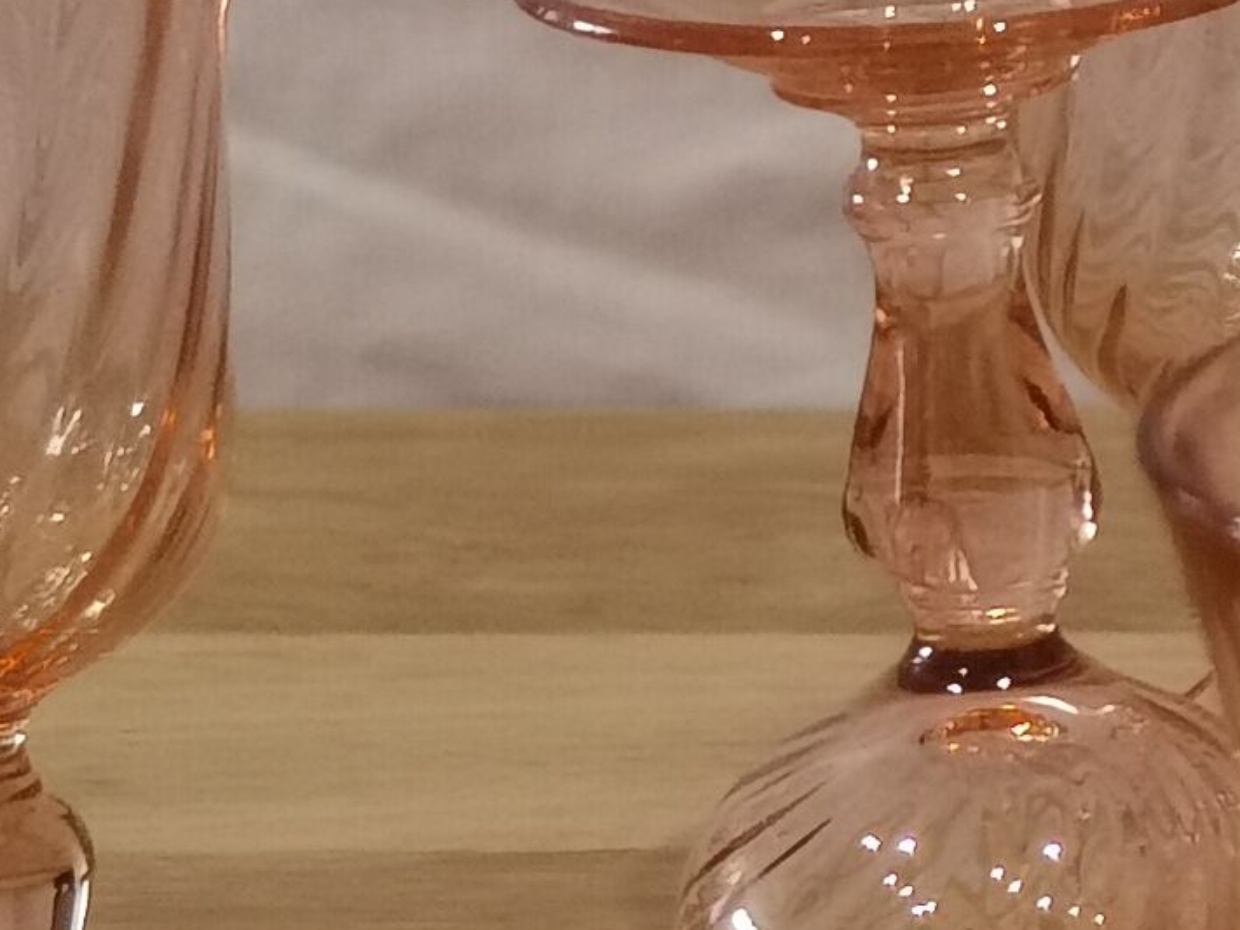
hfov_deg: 10.4
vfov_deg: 8.8
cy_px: 927
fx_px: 5981
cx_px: 2848
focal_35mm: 167
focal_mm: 6.71
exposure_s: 1/100
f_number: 1.9
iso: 160
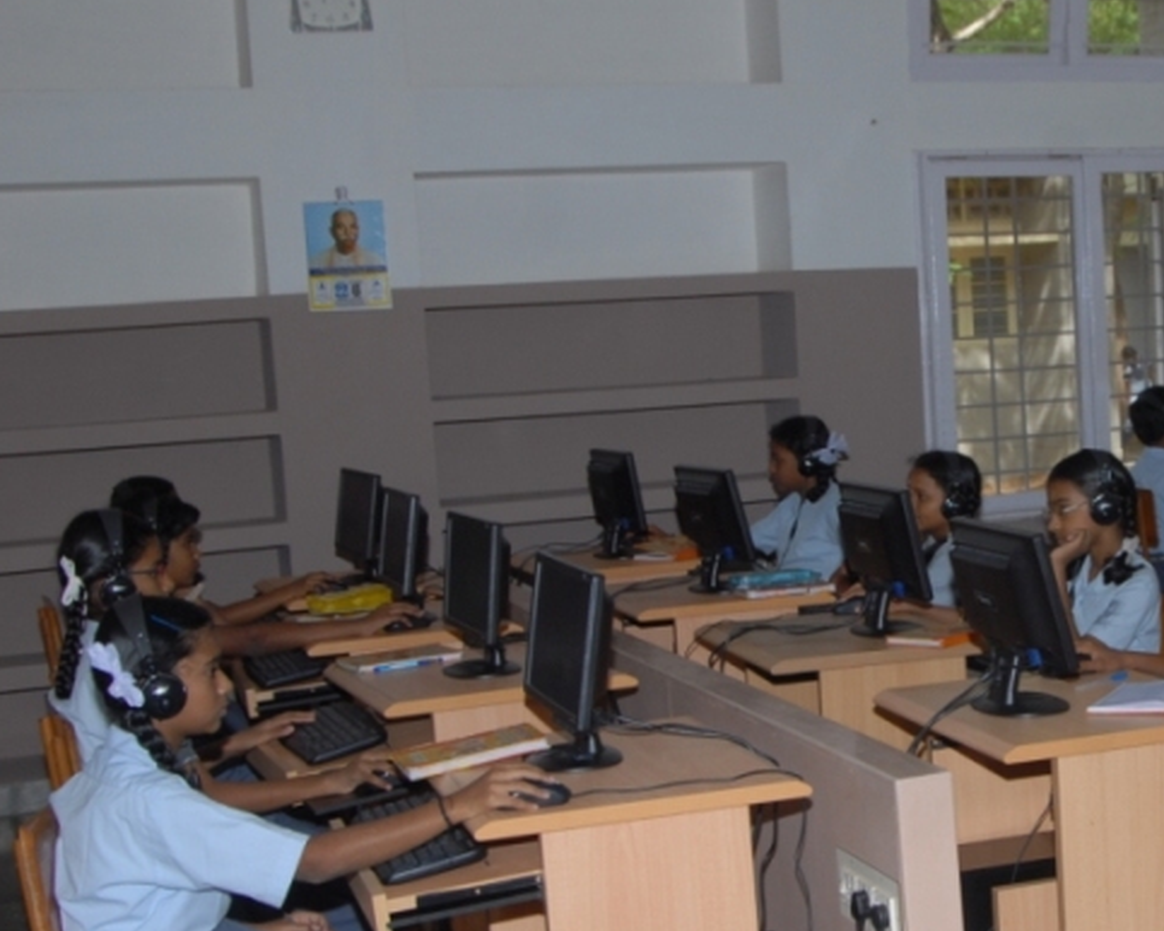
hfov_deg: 30.0
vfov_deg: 24.9
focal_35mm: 61
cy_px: 550
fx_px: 2101
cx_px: 974
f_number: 5.6
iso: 250
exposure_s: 1/125
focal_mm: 24
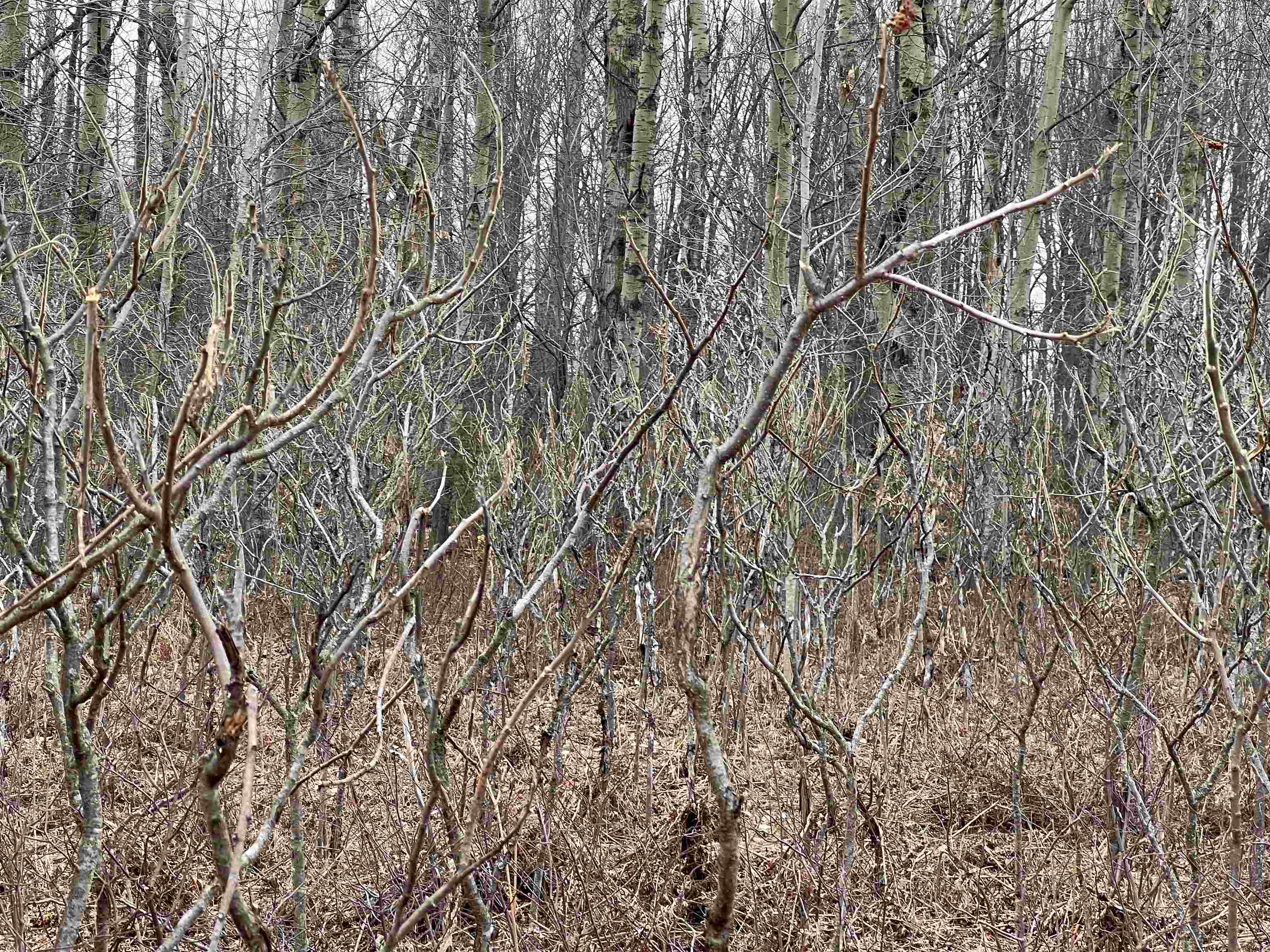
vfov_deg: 19.1
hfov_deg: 25.3
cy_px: 476
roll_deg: -3.9
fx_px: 2825
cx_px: 635
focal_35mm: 77
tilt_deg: +5.0
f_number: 2.8
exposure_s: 1/99
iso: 40
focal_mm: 9
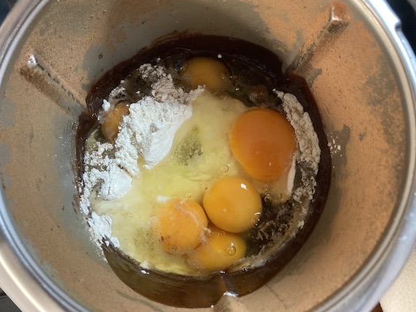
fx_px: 385
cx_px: 194
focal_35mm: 32
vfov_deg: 44.1
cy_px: 145
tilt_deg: -78.2
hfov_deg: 56.8
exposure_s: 1/50
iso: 200
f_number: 1.8
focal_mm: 3.99
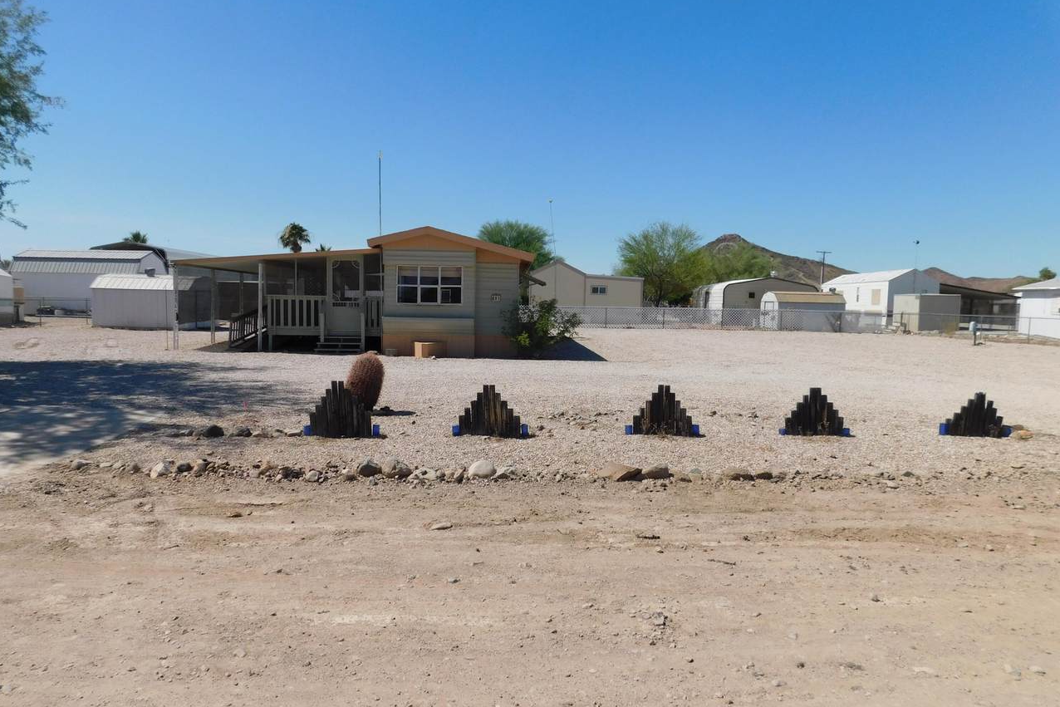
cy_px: 376
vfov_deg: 53.1
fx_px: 707
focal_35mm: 24
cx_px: 529
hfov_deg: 73.7
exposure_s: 1/800
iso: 125
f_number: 6
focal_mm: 4
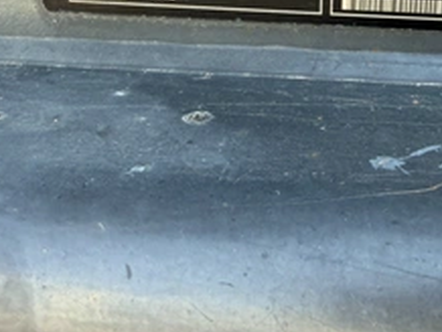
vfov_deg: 32.4
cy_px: 89
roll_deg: +0.2
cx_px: 361
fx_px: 562
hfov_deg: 40.9
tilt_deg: -20.6
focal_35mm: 44
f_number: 2.2
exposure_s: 1/143
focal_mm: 2.22
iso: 50
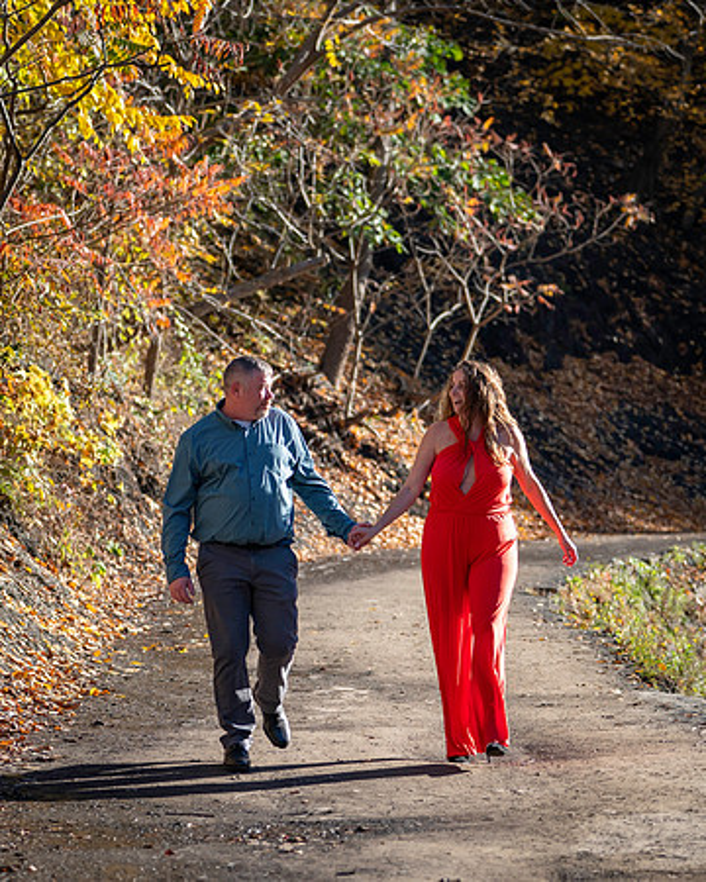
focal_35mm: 132
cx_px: 454
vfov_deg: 14.6
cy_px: 498
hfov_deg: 11.7
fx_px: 3453
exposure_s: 1/5000
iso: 640
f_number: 2.8
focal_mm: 78
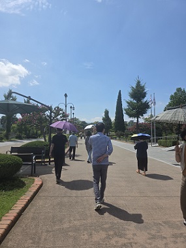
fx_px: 165
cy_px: 124
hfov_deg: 58.9
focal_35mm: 23
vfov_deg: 73.9
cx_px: 93
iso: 80
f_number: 1.7
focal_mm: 6.3
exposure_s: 1/7333
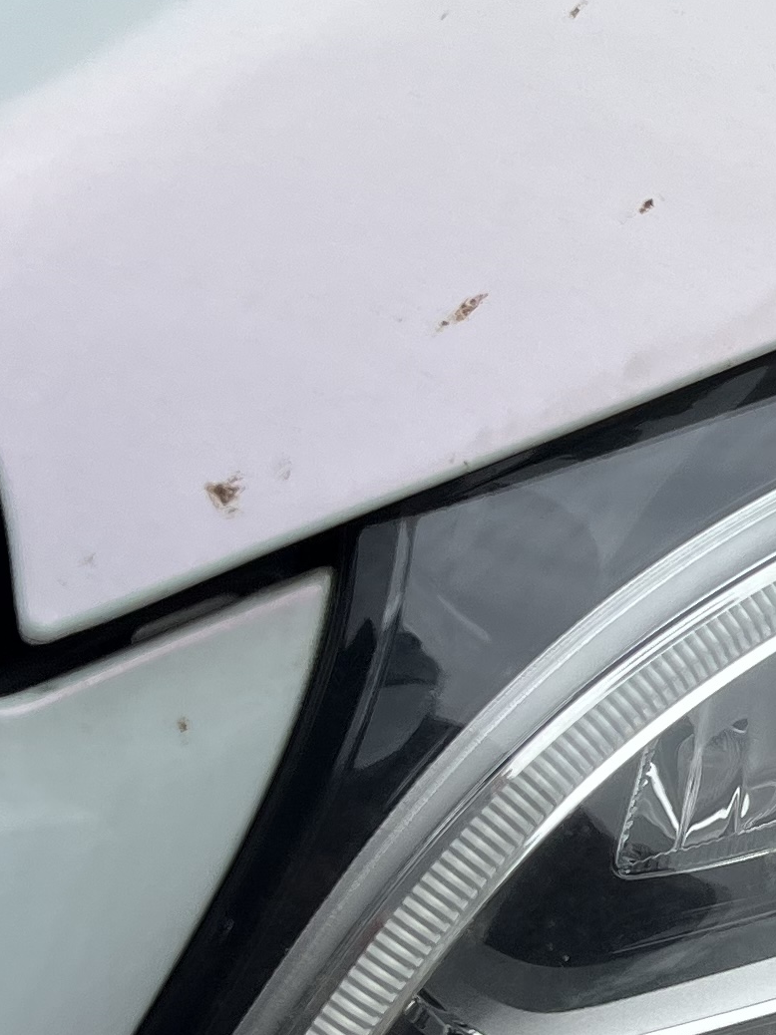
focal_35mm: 101
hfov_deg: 13.5
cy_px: 552
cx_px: 1290
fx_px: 3020
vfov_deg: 19.5
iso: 50
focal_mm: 5.7
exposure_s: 1/1621
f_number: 1.5
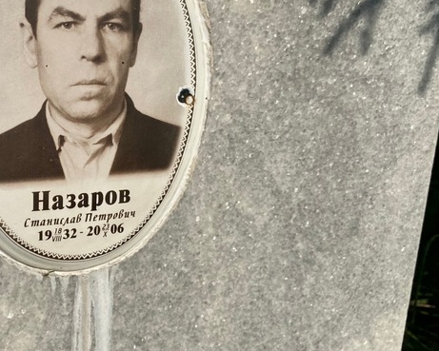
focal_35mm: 44
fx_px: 572
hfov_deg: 40.4
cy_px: 155
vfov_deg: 34.1
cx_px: 91
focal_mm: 4.25
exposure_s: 1/6757
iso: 32
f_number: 1.8
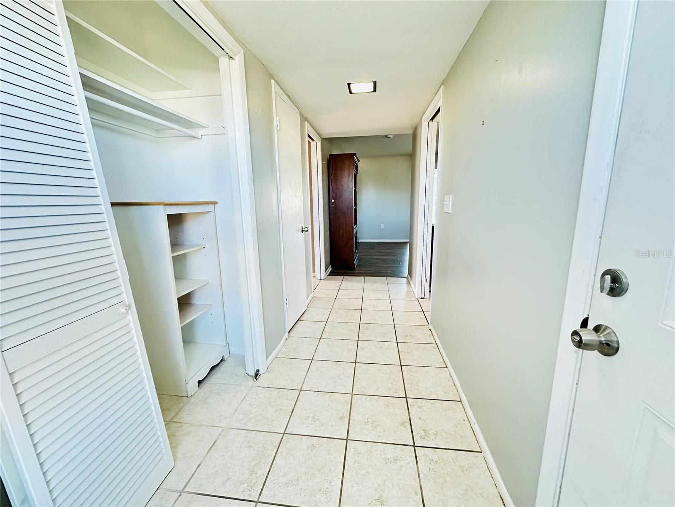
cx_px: 338
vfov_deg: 85.7
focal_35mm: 14
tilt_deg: -11.0
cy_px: 254
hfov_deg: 102.1
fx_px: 273
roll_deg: +1.1
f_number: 2.2
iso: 640
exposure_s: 1/60
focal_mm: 2.22
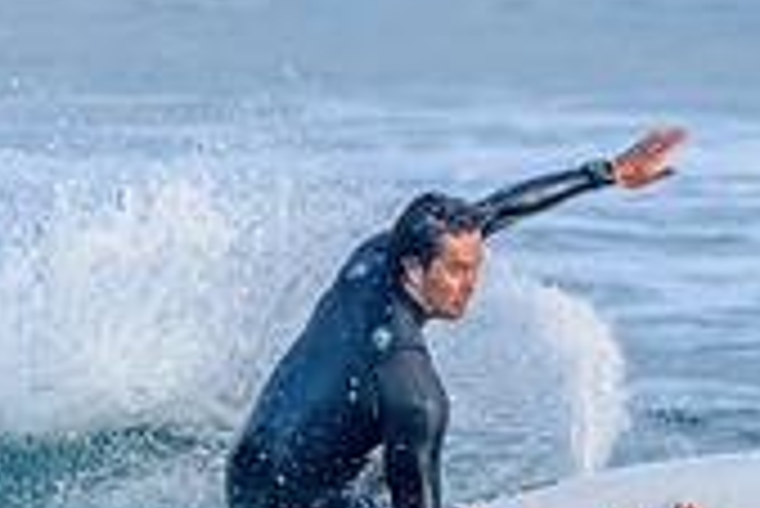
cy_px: 654
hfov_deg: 1.0
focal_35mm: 2101
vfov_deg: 0.7
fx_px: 44391
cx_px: 99
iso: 560
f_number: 5.6
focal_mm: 500
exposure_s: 1/1250
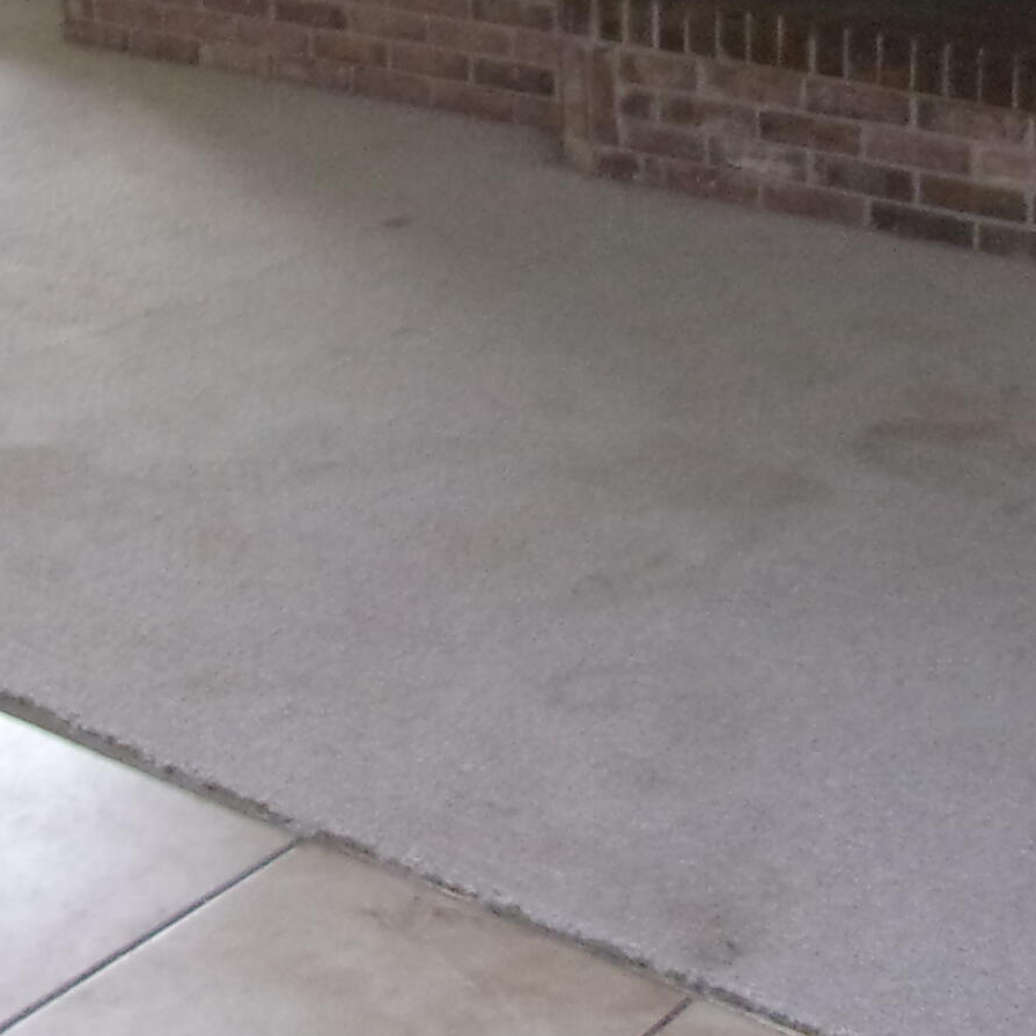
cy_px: -176
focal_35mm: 80
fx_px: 2709
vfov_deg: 20.4
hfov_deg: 21.6
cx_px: 552
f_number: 3
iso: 250
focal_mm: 4.9
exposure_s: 1/34
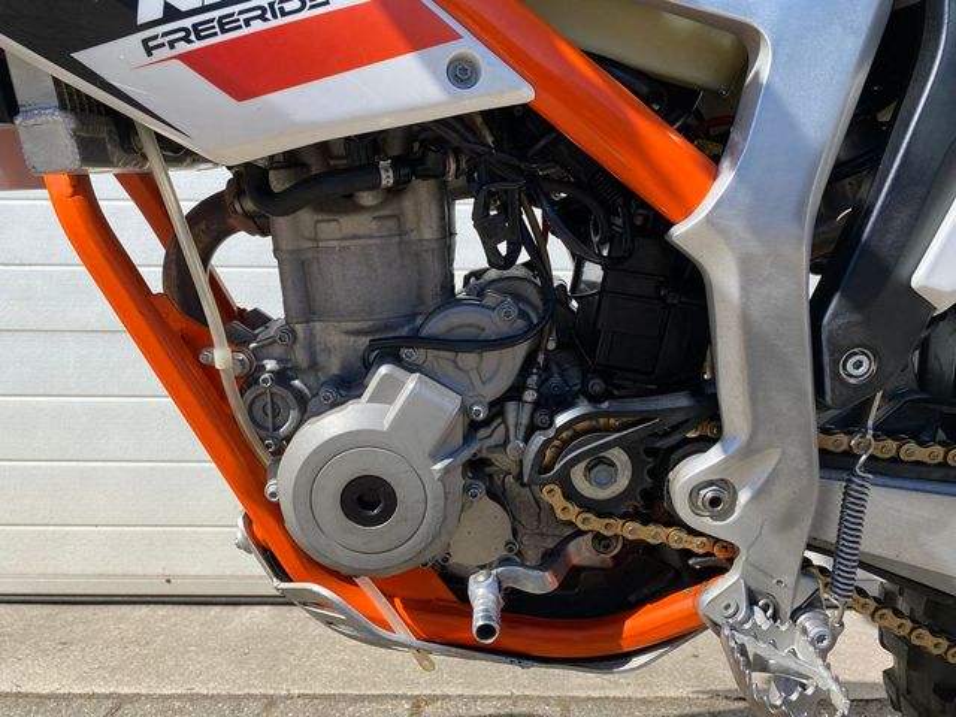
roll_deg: -1.5
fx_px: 718
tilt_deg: -1.6
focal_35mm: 26
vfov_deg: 53.1
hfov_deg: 67.3
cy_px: 358
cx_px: 478
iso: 32
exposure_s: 1/1701
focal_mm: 4.25
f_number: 1.8
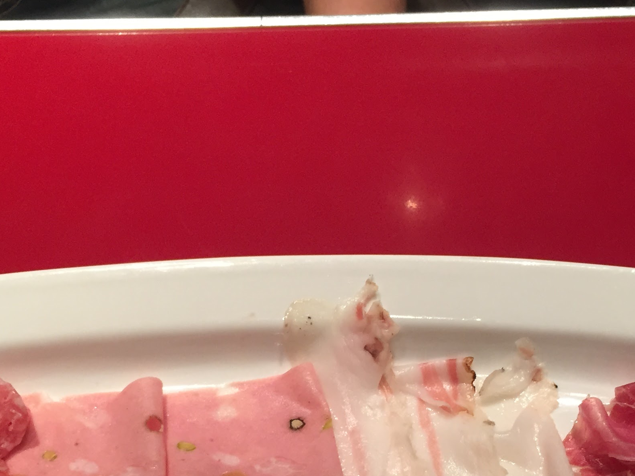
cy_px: 459
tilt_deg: -52.8
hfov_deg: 32.2
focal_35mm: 60
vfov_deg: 23.5
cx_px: 340
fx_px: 1100
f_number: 2.2
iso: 100
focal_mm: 4.15
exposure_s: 1/30
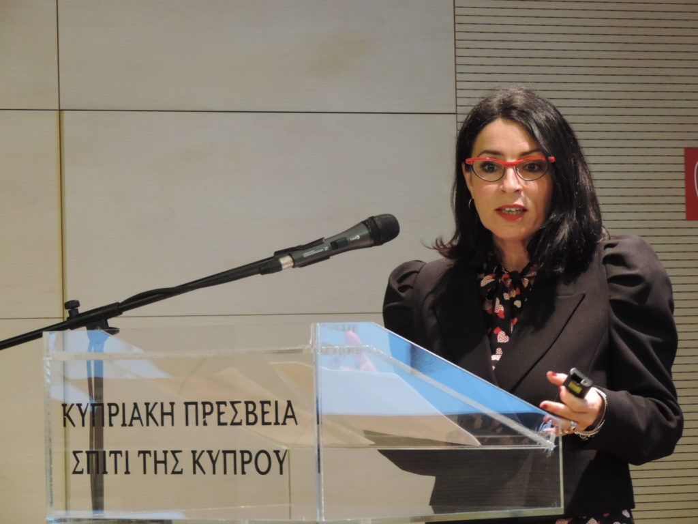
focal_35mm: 225
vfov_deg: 6.6
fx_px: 4537
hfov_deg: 8.8
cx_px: 349
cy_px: 262
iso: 800
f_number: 4.6
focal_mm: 40.1
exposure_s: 1/20
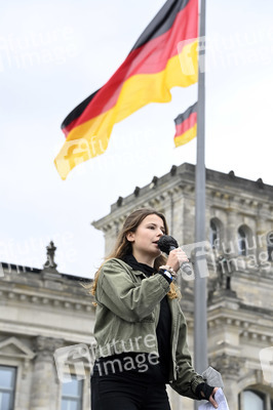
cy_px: 205
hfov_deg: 13.9
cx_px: 136
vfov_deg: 20.8
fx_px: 1117
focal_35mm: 98
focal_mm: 98
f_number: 6.3
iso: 1600
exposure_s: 1/640
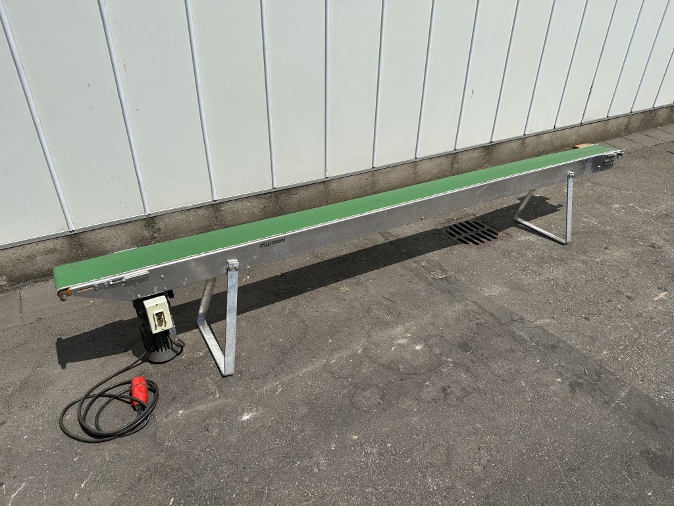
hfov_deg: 71.6
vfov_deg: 56.8
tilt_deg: -31.7
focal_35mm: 24
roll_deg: -1.6
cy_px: 253
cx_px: 337
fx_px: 467
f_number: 1.78
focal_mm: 6.86
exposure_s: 1/8929
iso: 80
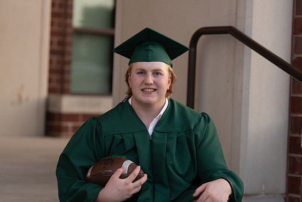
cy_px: 103
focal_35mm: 113
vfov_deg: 12.1
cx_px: 153
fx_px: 948
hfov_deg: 18.1
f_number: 2.8
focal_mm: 110
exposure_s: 1/640
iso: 400
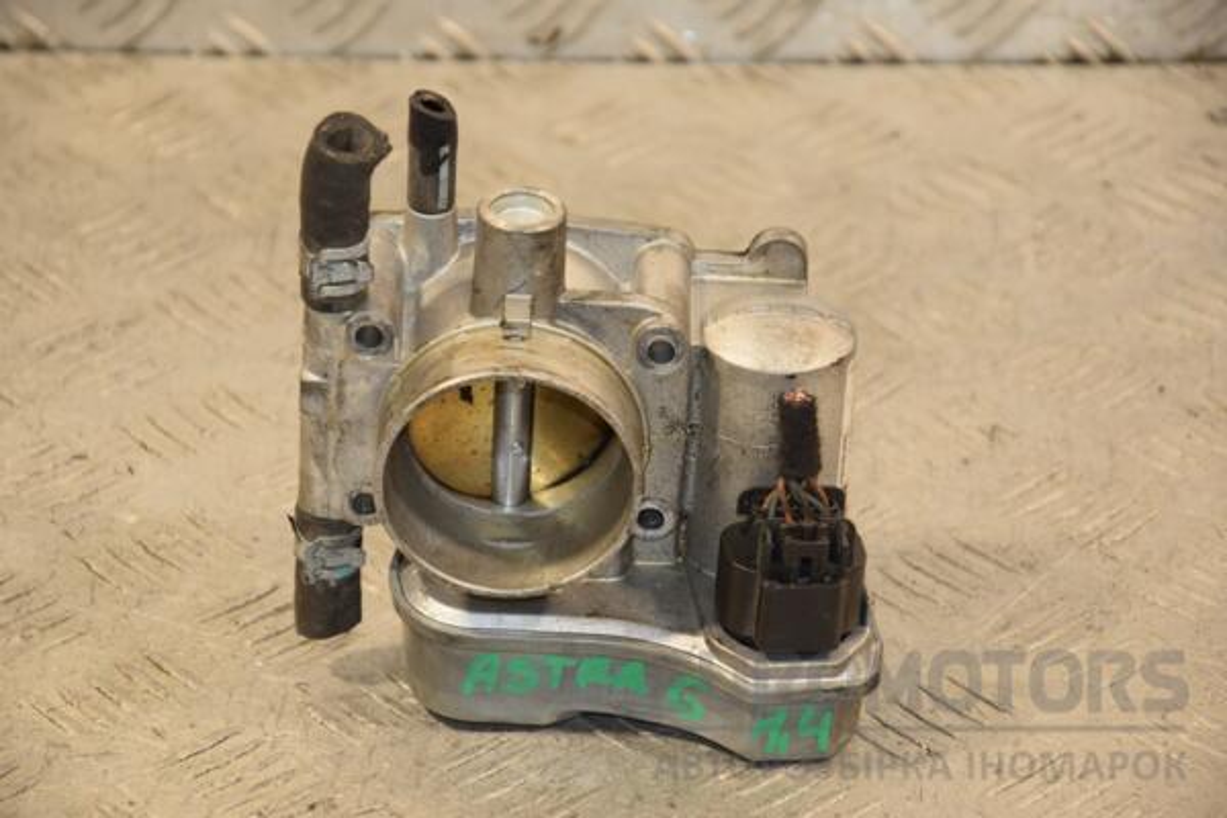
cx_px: 614
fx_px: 5368
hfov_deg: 13.0
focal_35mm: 158
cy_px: 409
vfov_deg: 8.7
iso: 800
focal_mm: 105
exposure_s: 1/125
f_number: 5.6
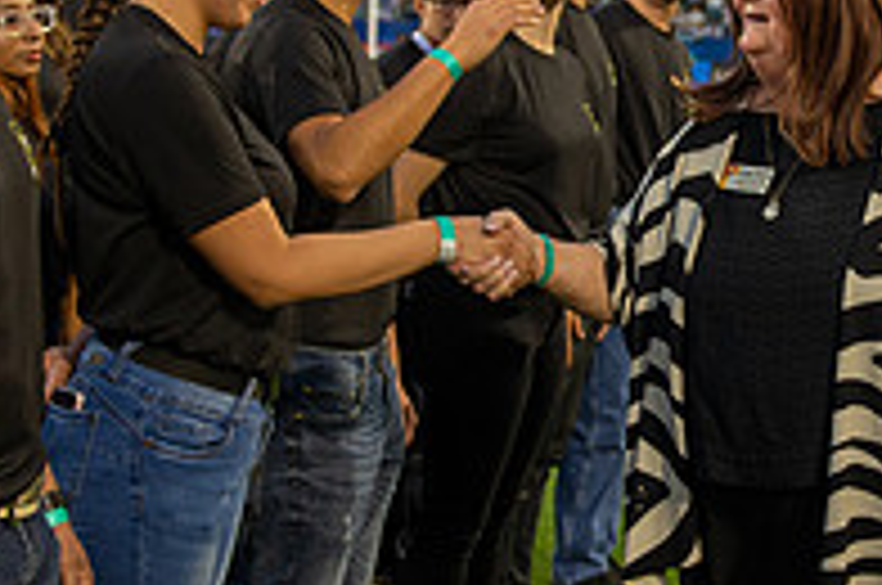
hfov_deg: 23.3
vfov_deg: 15.8
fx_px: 2104
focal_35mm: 86
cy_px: 245
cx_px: 729
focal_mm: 29
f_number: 2.8
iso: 400
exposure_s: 1/500
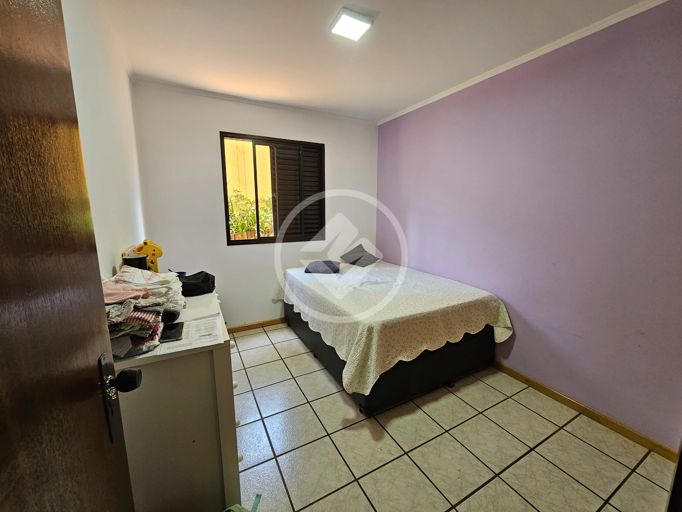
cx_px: 341
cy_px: 256
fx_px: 256
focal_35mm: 13
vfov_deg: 89.9
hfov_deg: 106.2
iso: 160
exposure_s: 1/60
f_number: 2.2
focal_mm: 2.2
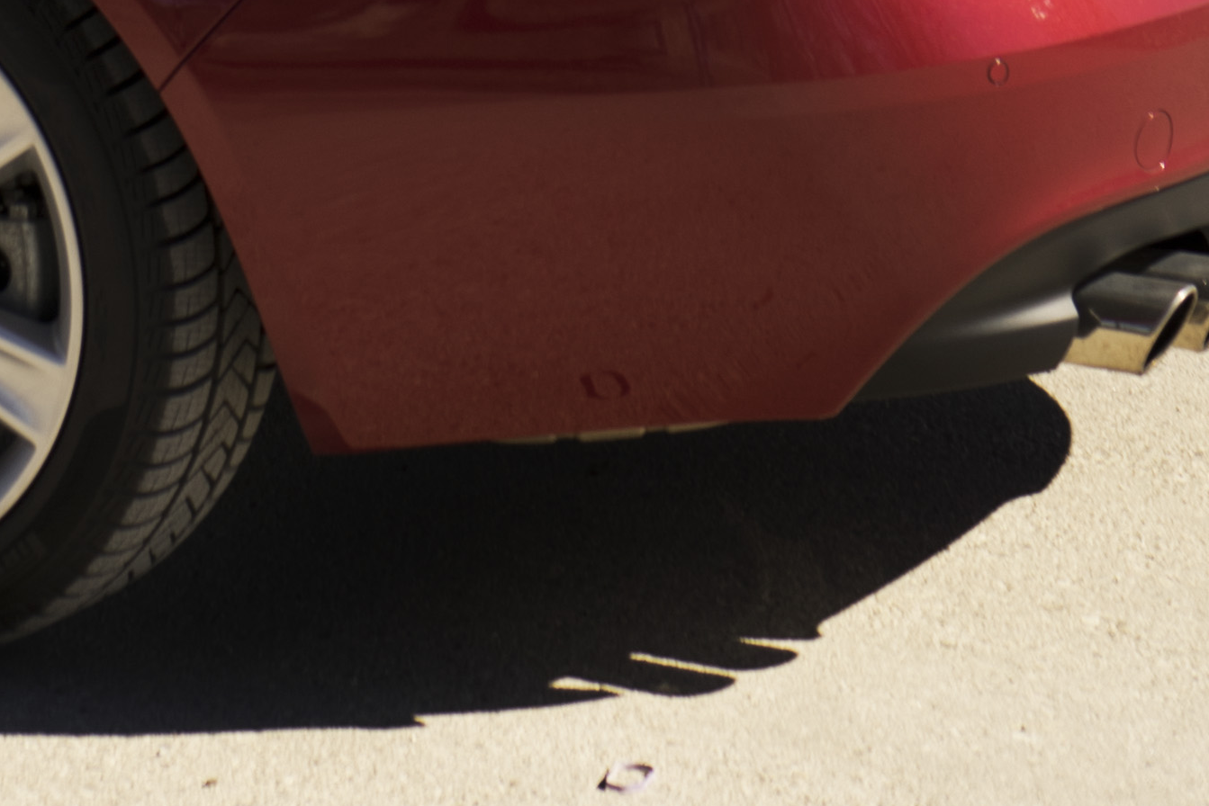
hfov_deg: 10.0
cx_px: -361
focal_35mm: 201
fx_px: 6751
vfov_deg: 6.6
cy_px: -765
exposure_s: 1/500
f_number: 4.5
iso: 100
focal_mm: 45
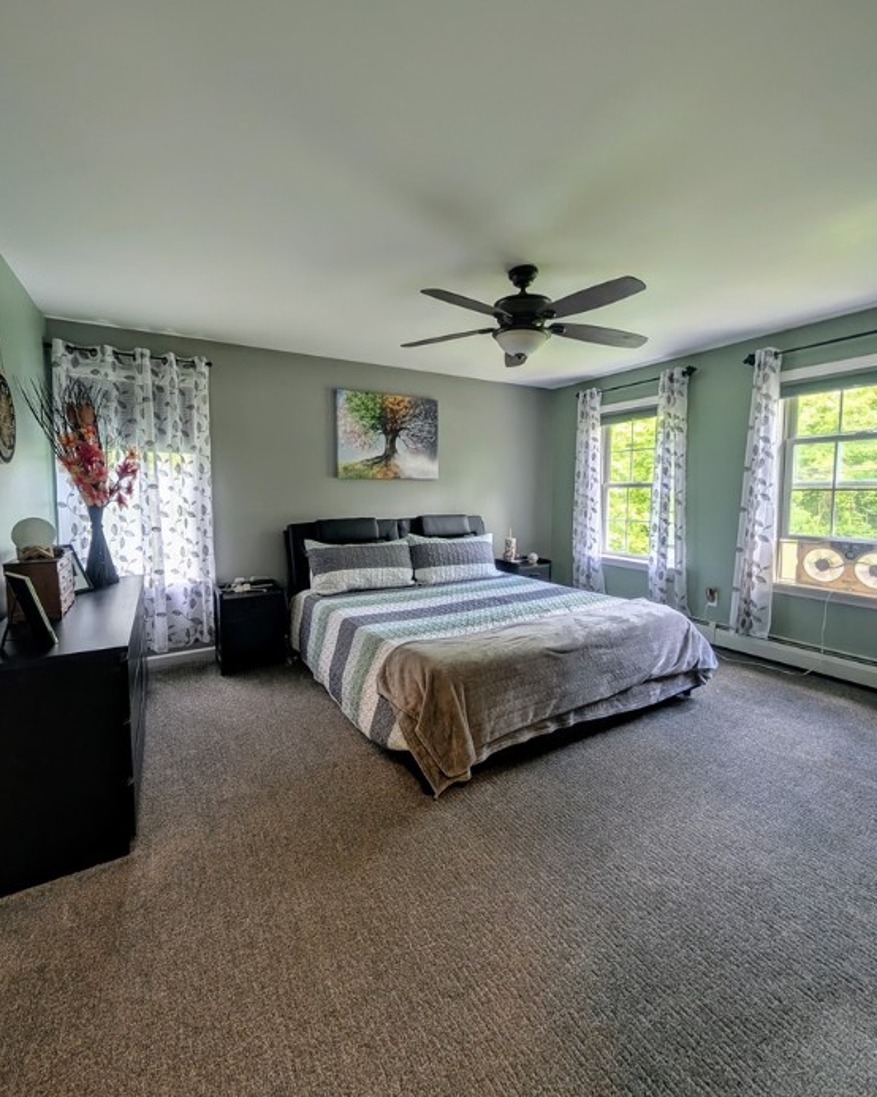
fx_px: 422
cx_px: 427
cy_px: 526
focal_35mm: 13
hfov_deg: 92.2
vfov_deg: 104.8
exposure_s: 1/40
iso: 58
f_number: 1.7
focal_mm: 2.02
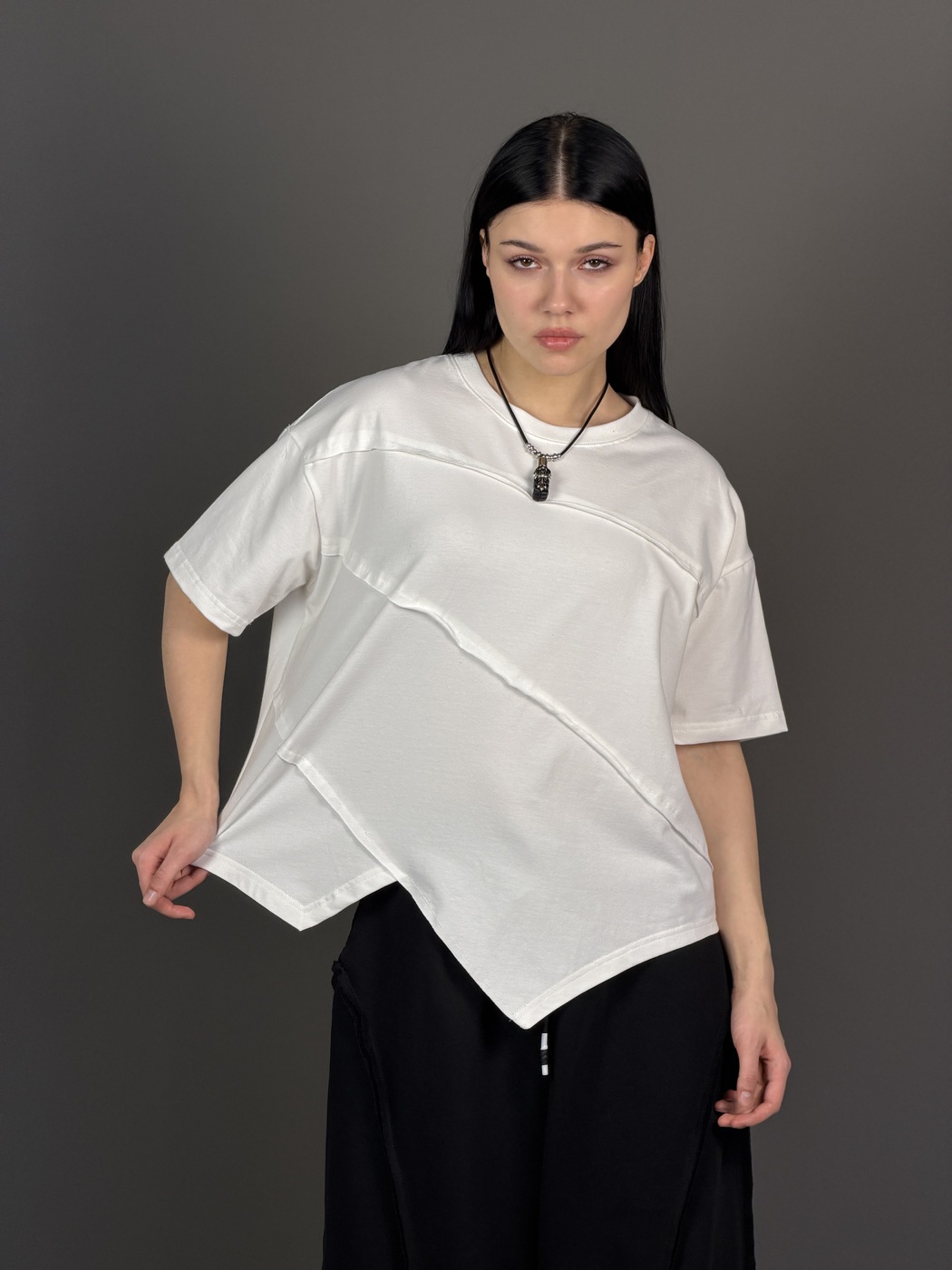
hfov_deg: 14.8
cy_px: 635
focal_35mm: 100
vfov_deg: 19.6
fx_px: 3667
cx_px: 476
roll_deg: -1.8
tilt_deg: -3.7
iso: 64
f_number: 2.8
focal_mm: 16.89
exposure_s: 1/100
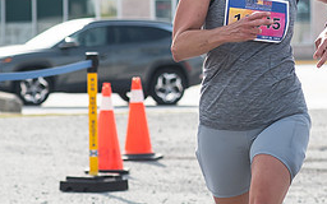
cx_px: 232
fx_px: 2843
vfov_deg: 4.1
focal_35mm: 319
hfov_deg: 6.6
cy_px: -1
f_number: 4.5
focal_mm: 75
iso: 250
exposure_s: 1/1600
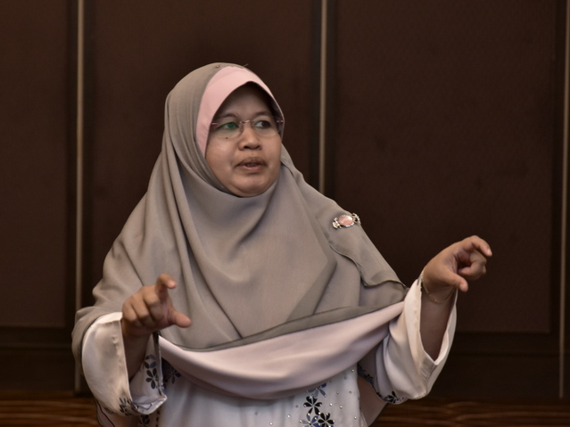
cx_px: 237
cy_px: 230
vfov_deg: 7.8
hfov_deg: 10.4
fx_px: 3121
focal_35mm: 190
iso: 1000
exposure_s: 1/50
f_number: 6.3
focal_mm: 105
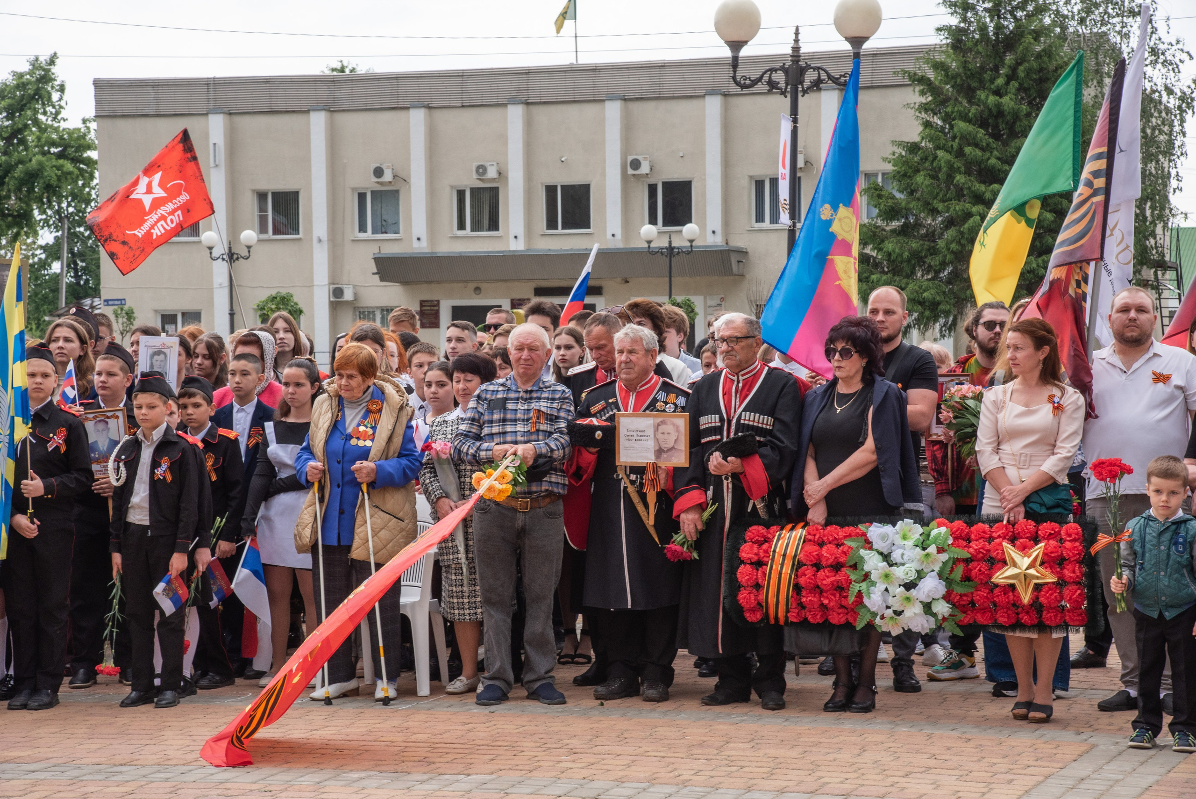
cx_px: 598
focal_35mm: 85
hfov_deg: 23.9
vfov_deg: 16.1
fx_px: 2825
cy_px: 400
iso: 320
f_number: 13
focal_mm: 85
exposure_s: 1/160
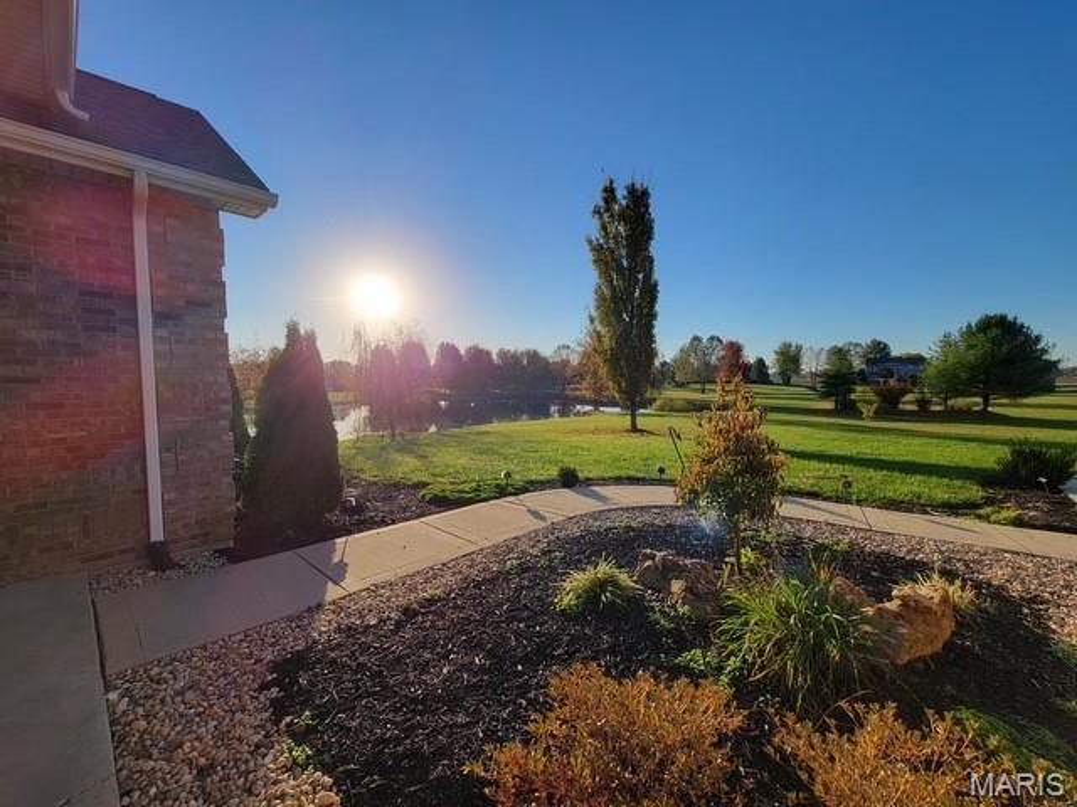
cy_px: 404
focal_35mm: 13
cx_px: 538
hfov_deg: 106.2
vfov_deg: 89.9
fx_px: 404
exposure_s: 1/1262
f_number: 2.2
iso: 50
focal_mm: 2.2
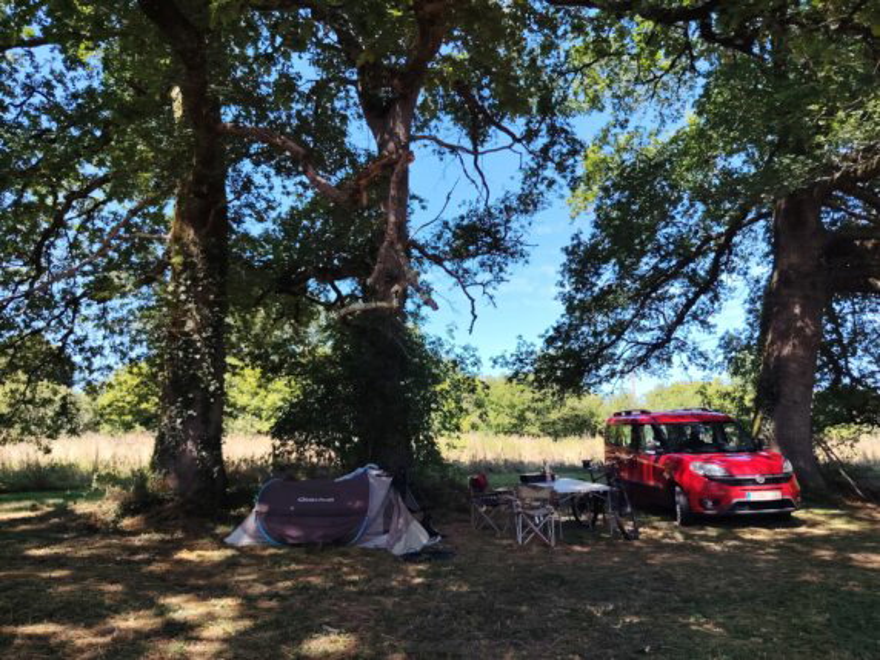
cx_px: 440
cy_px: 330
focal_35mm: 24
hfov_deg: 71.6
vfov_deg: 56.8
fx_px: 610
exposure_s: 1/271
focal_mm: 5.25
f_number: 1.75
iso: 100
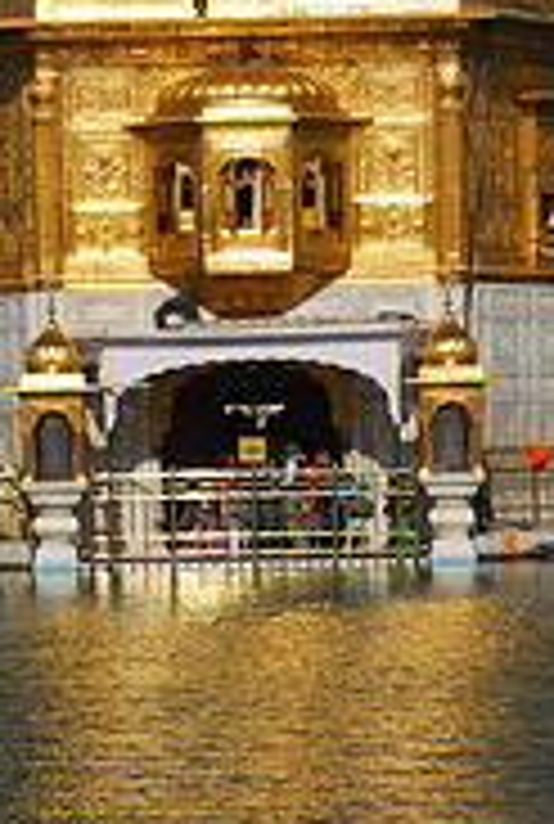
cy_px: 563
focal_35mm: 184
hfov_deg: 7.5
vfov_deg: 11.1
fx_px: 4223
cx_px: 245
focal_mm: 50
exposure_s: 1/2000
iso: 100
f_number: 4.5
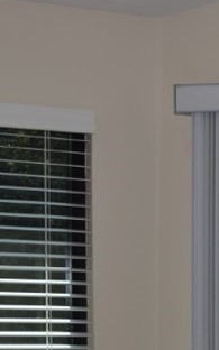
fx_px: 1117
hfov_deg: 10.3
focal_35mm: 117
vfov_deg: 17.1
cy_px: 402
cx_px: 448
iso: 100
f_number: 8
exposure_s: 1/200
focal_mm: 22
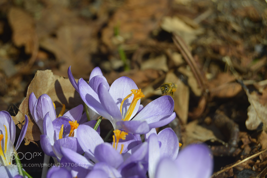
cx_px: 134
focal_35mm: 82
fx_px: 611
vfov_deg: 16.5
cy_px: 89
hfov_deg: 24.6
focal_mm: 55
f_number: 9
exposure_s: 1/320
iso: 100
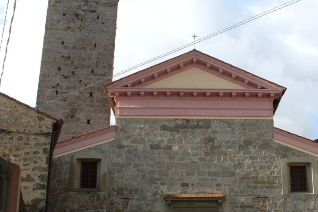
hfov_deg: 38.6
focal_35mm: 51
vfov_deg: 26.3
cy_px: 139
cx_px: 199
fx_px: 450
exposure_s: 1/250
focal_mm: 7.8
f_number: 5.3
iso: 80
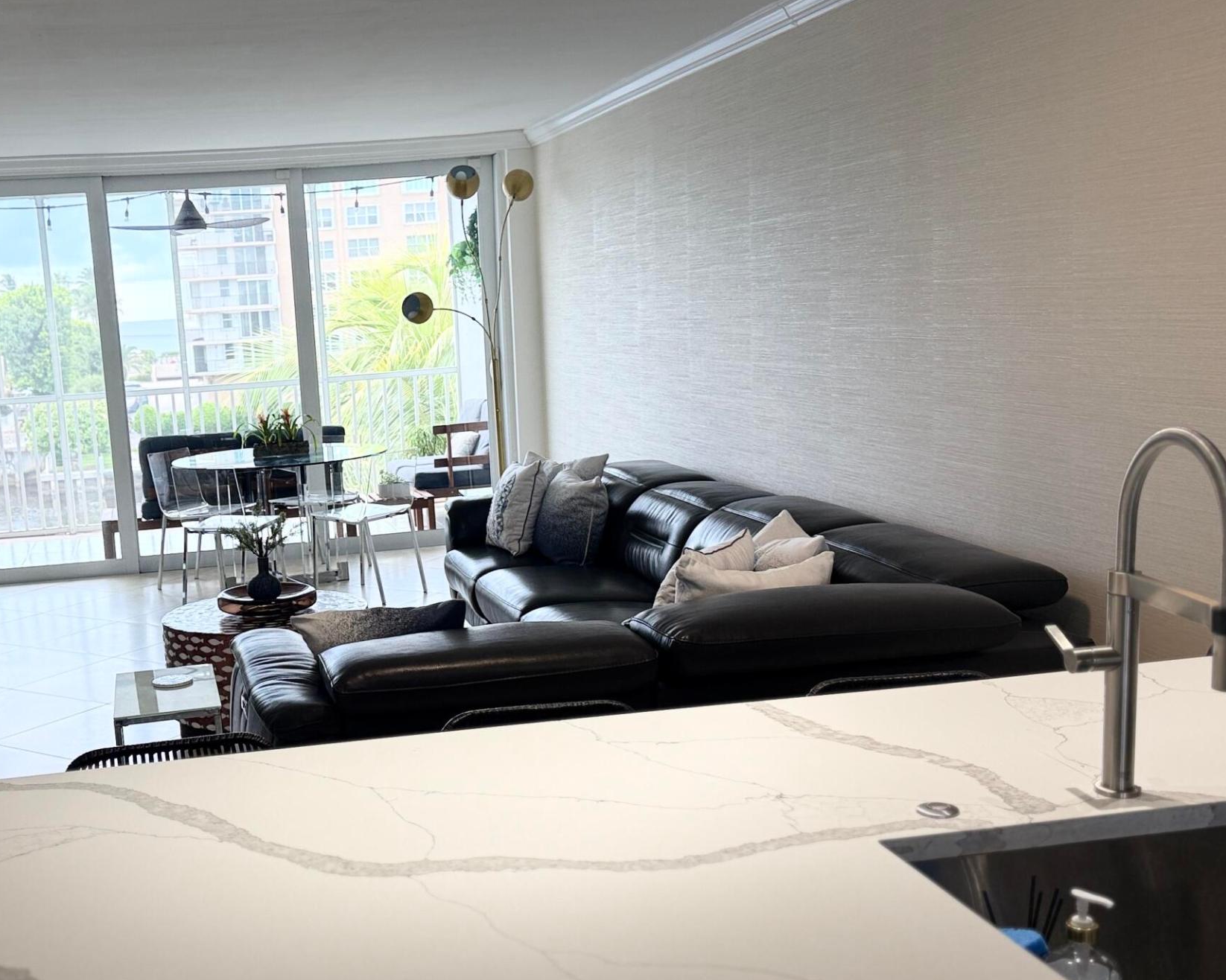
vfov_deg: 36.4
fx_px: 1487
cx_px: 349
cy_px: 552
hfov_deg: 43.7
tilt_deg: -8.8
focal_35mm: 41
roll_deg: +3.5
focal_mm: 6.76
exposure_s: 1/230
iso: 125
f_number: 1.78
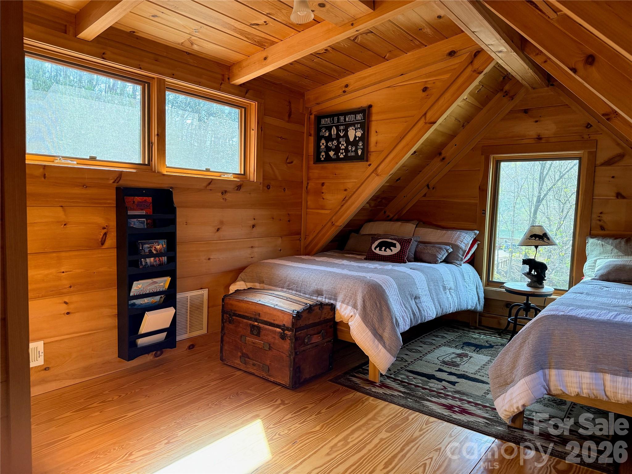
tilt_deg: -2.8
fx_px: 438
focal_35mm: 24
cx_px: 316
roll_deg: -0.9
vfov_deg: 56.8
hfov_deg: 71.6
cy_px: 237
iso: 250
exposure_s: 1/120
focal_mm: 6.76
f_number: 1.78
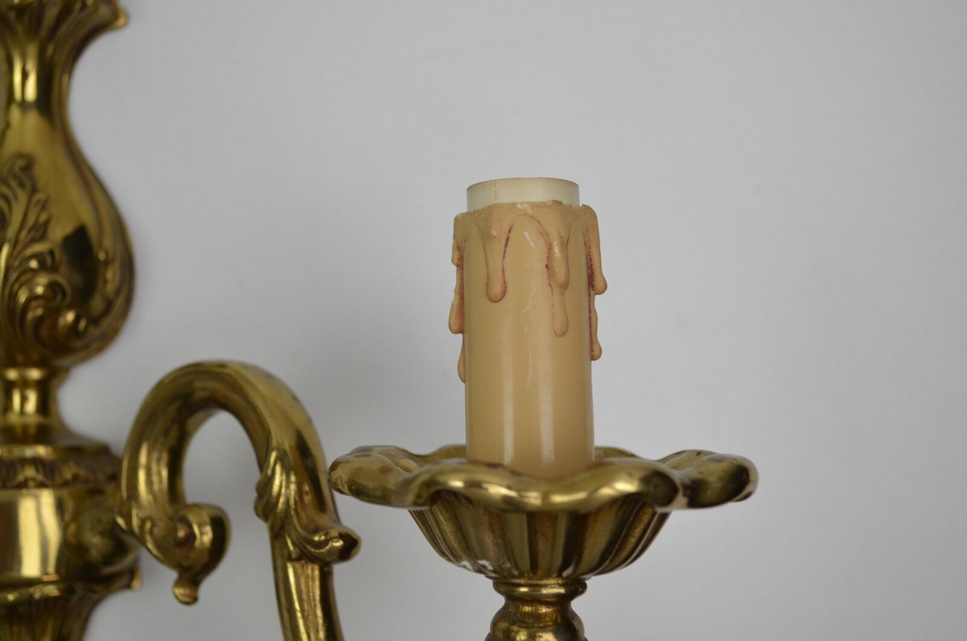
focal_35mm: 51
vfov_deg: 26.4
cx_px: 484
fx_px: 1367
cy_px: 320
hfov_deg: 39.0
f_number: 5.6
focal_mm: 34
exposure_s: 1/125
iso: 400
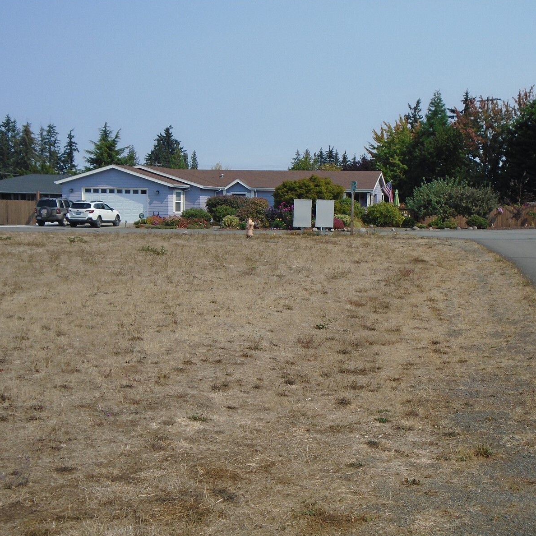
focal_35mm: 50
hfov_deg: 33.9
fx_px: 876
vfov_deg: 34.0
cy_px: 267
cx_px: 316
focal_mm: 7.4
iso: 100
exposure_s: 1/200
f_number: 10.3
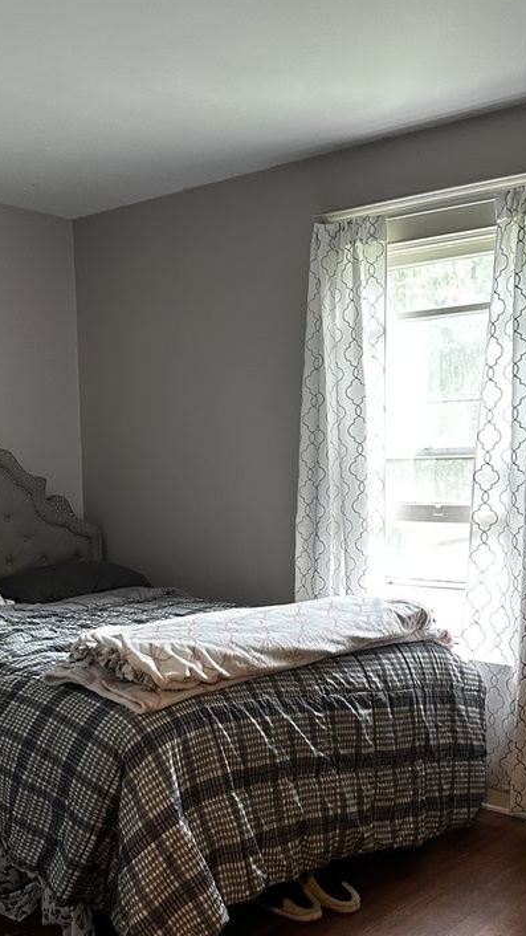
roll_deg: +0.7
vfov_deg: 50.1
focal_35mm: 40
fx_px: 992
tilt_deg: -5.5
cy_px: 570
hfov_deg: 29.6
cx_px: 189
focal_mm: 6.86
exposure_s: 1/60
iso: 400
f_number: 1.78
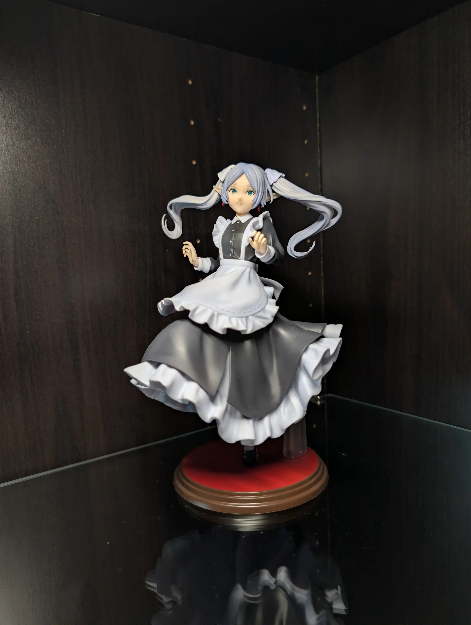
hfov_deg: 56.9
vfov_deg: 71.5
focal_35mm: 24
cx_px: 236
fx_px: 434
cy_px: 312
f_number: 1.68
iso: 47
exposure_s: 1/23.4
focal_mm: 6.9
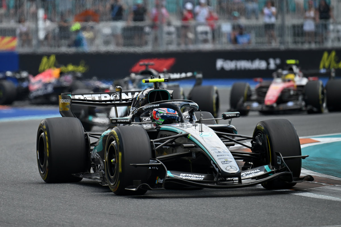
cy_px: 114
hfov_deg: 5.2
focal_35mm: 400
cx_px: 170
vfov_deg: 3.4
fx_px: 3789
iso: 250
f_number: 4.5
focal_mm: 400
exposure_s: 1/1250
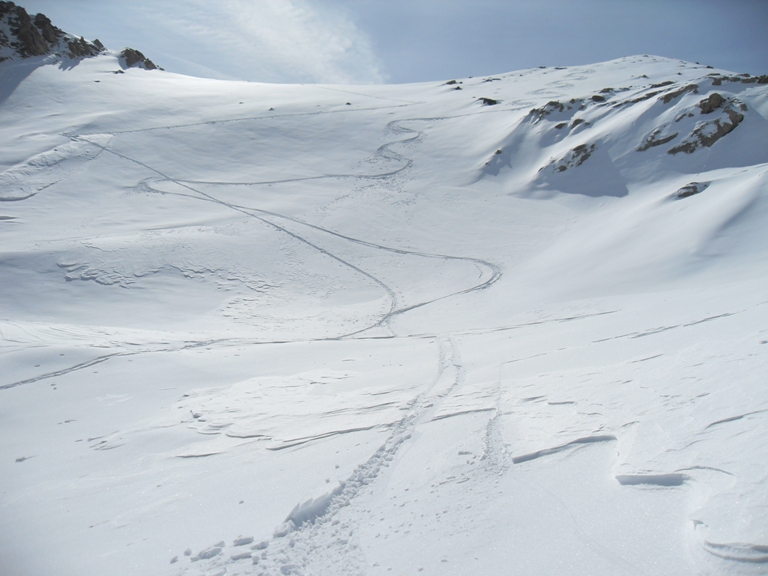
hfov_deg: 52.6
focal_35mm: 35
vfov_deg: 40.7
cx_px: 384
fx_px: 777
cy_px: 288
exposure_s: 1/1000
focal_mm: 6.3
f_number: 7
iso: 80
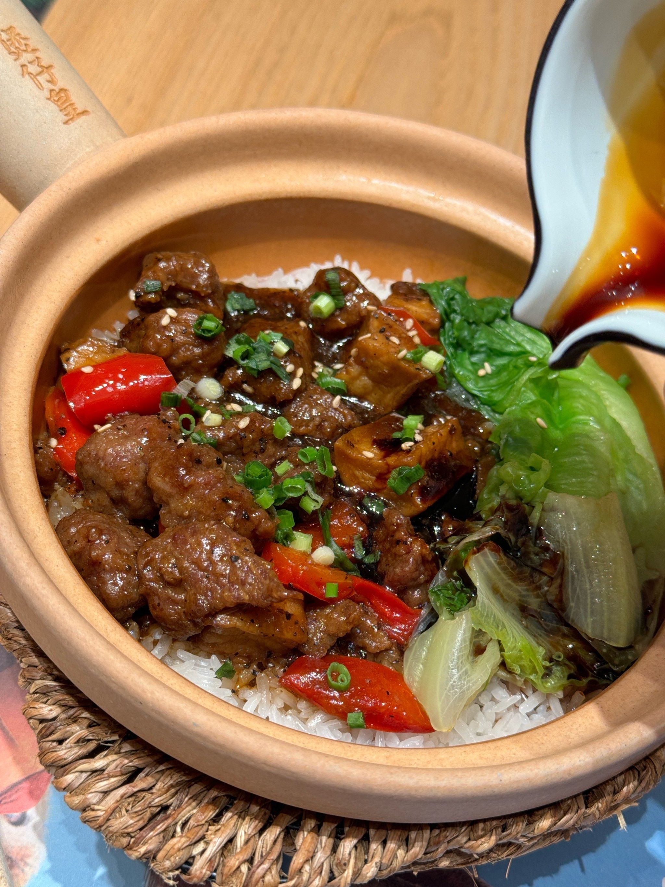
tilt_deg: -49.2
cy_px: 444
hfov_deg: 30.3
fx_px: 1229
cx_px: 332
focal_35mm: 48
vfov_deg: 39.7
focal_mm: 6.76
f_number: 1.78
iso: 50
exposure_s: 1/100
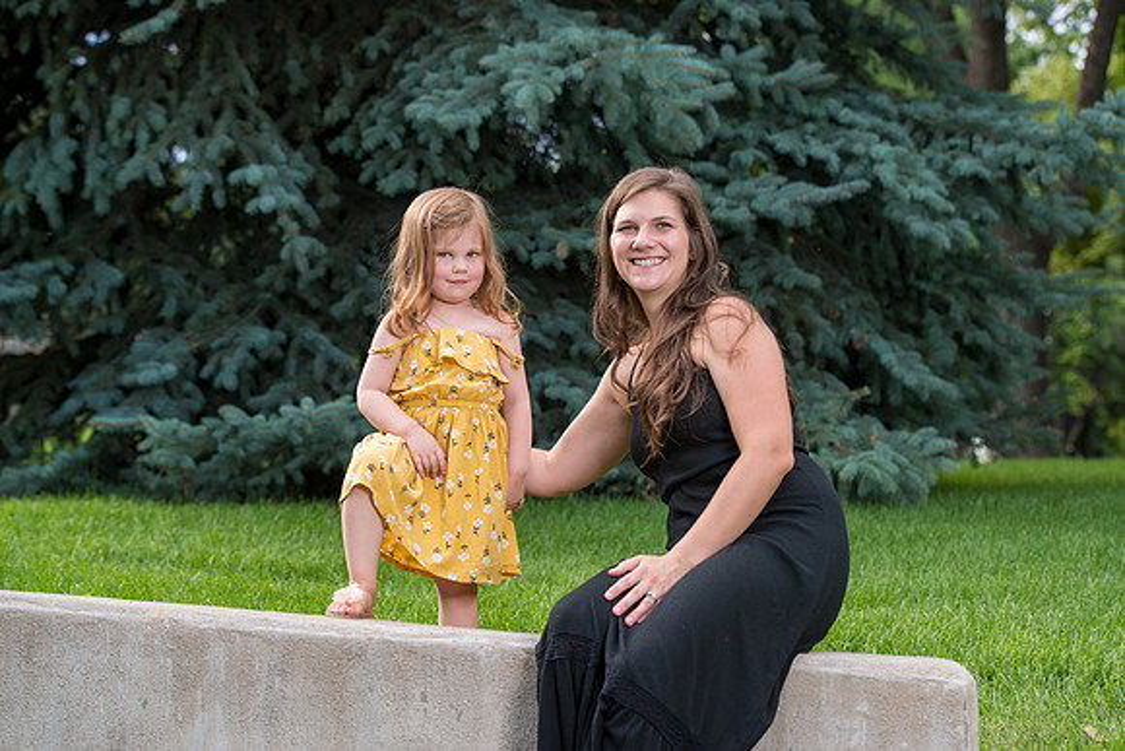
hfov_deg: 23.9
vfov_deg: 16.1
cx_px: 562
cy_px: 376
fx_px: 2657
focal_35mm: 85
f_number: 5
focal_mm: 85
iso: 250
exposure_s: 1/200
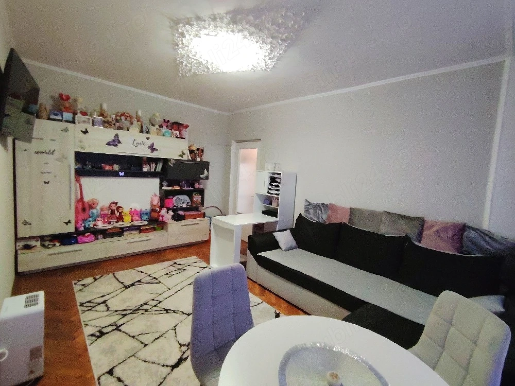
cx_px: 258
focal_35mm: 17
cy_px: 193
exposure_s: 1/20
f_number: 2.2
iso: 885
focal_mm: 1.43
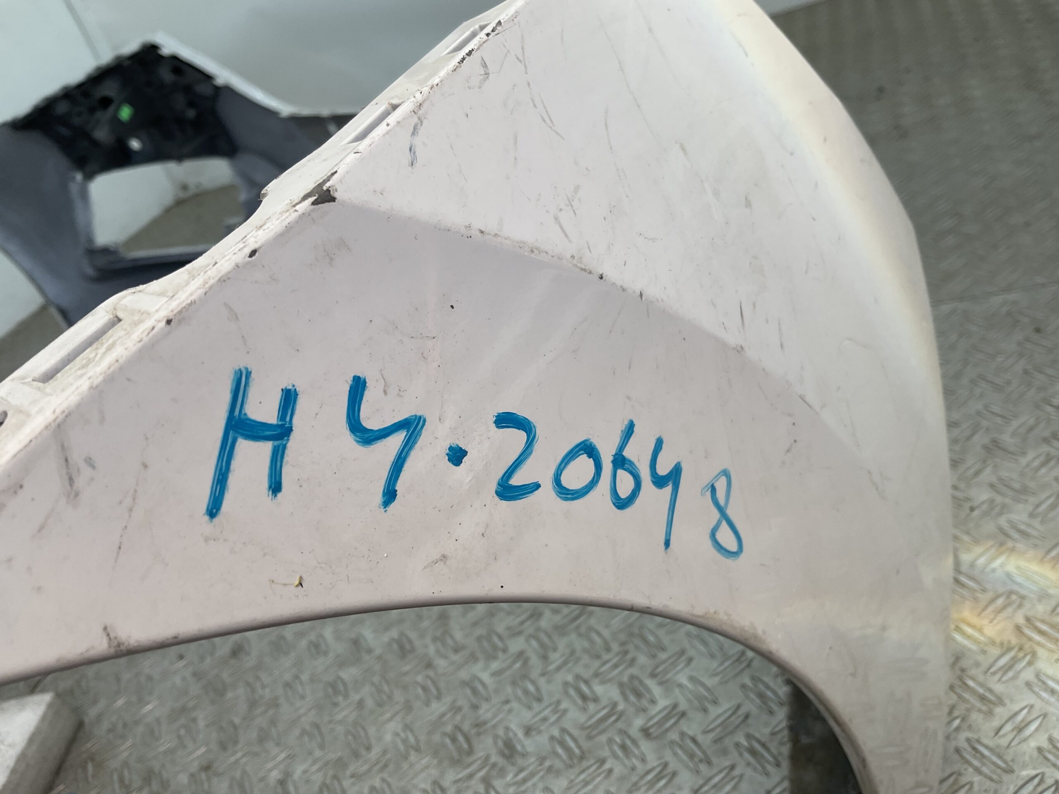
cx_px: 530
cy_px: 397
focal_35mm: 29
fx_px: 887
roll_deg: +23.7
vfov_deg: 48.2
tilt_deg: -32.5
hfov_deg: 61.7
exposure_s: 1/234
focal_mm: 3
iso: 16
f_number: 1.8
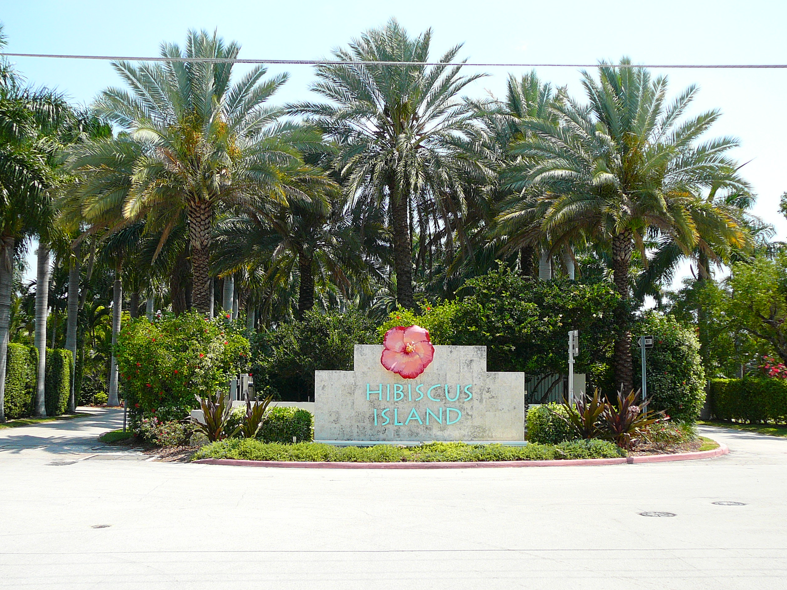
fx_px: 955
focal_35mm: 42
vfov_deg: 34.3
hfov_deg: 44.8
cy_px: 288
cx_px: 402
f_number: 3.1
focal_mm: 6.1
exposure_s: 1/640
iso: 80
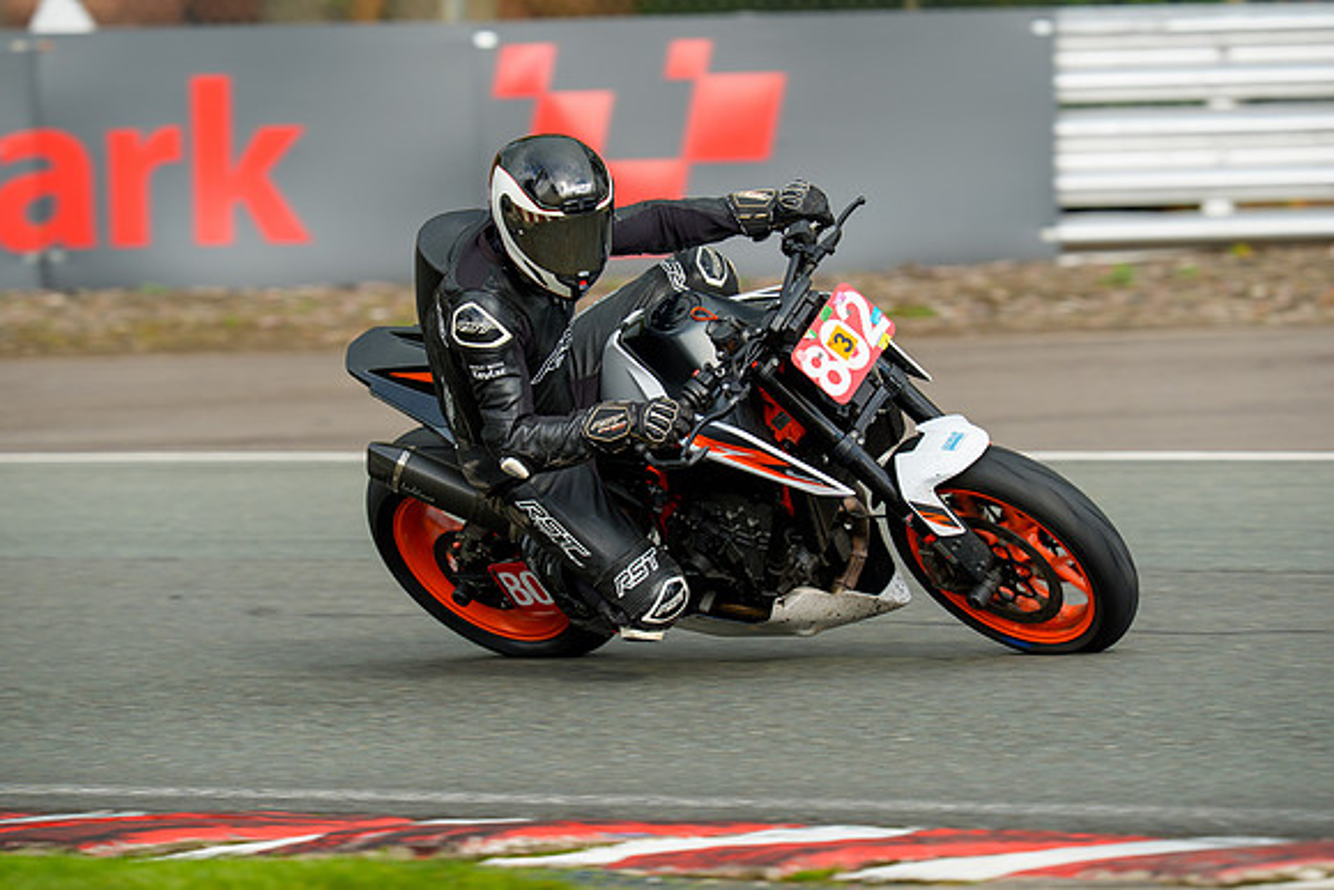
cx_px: 667
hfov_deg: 5.2
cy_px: 445
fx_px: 14825
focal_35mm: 400
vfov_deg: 3.4
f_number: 5.6
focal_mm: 400
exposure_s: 1/500
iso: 160
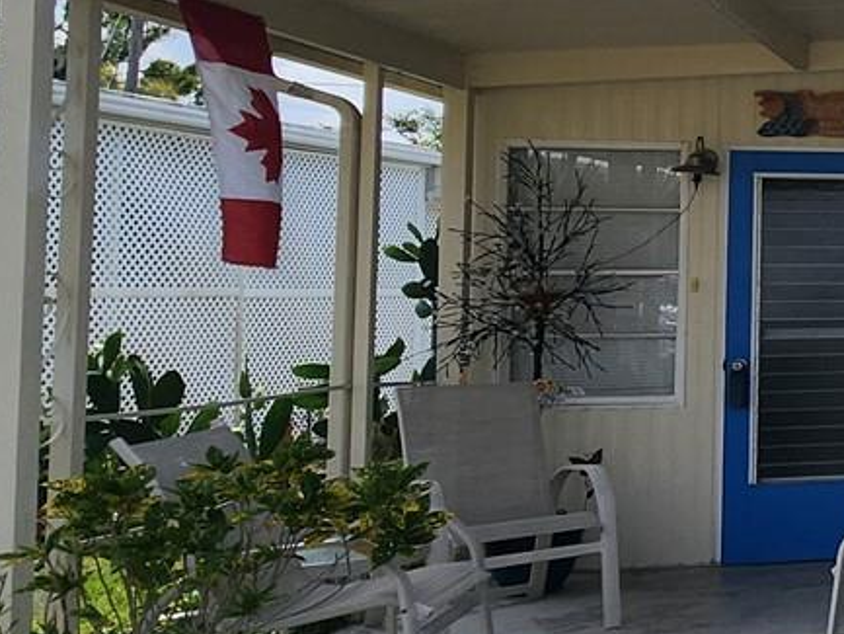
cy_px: 230
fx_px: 1171
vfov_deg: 30.1
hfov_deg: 24.2
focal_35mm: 48
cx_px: 1427
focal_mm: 2.2
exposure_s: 1/3550
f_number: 2.2
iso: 50
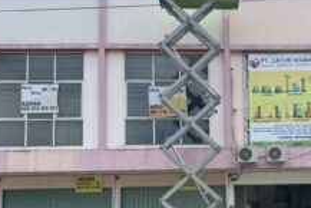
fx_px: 398
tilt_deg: +5.0
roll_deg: +1.4
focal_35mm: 46
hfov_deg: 41.2
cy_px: 172
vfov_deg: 28.5
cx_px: 242
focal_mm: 6.76
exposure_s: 1/1560
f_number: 1.78
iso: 80
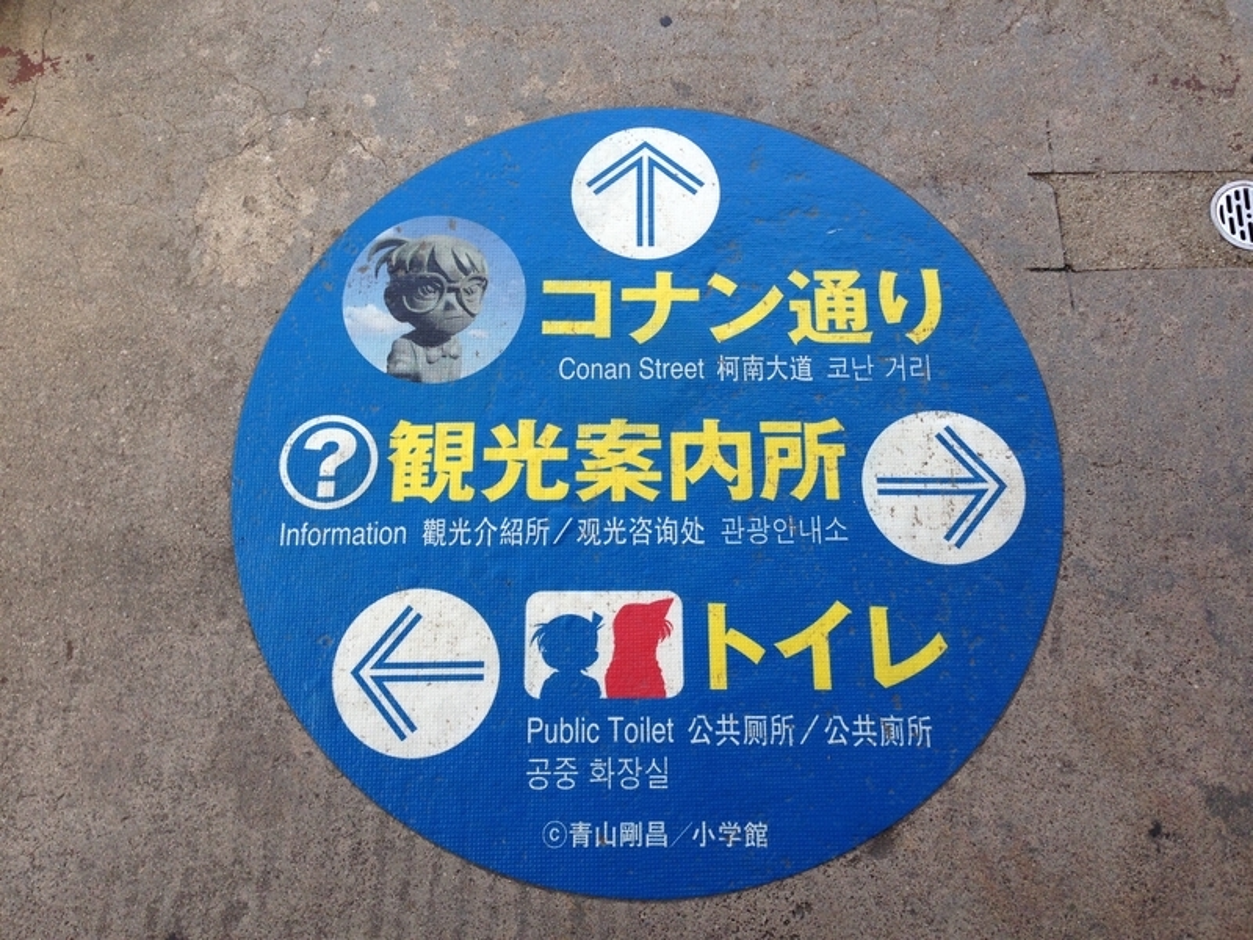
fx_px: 1195
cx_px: 626
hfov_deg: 55.4
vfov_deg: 42.9
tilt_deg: -71.6
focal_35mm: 33
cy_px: 470
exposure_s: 1/275
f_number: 2.4
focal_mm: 4.12
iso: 50
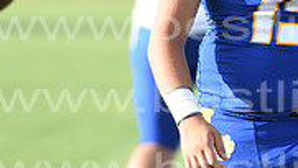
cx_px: 369
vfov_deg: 1.2
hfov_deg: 2.1
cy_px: -7
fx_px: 7961
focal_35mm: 1007
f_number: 4
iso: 200
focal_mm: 200
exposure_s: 1/1000
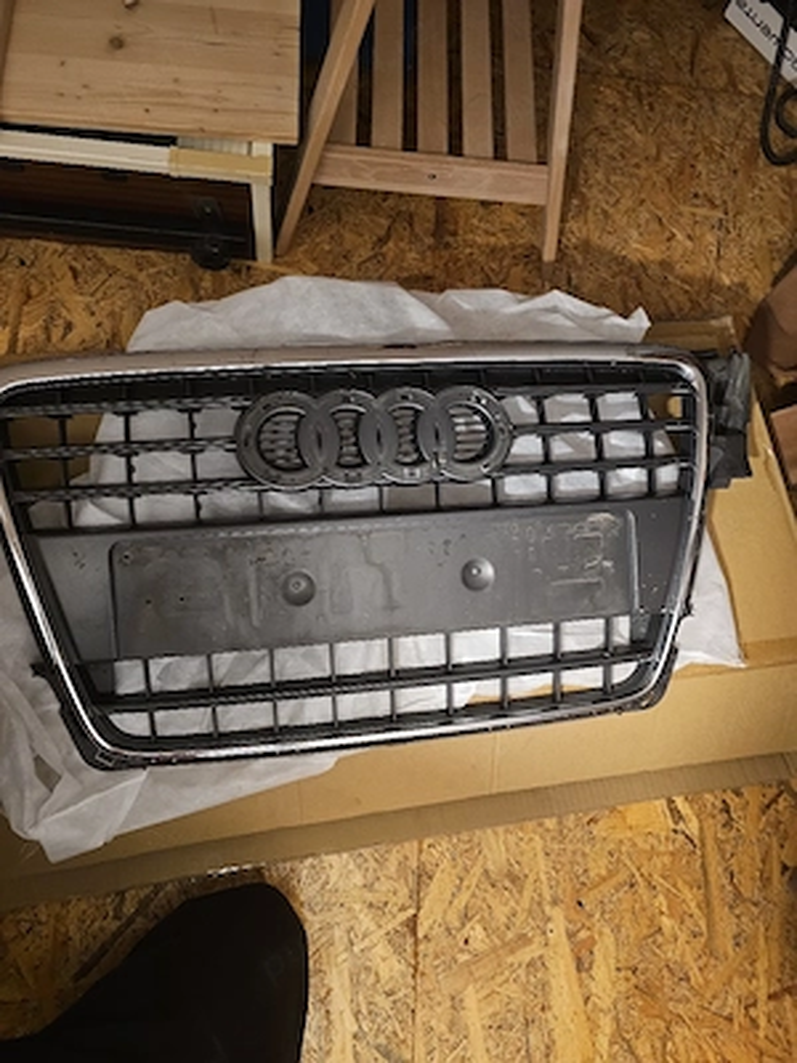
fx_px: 706
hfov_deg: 58.9
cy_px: 532
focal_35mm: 23
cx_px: 398
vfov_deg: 73.9
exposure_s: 1/25.1
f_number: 1.7
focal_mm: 6.3
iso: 640
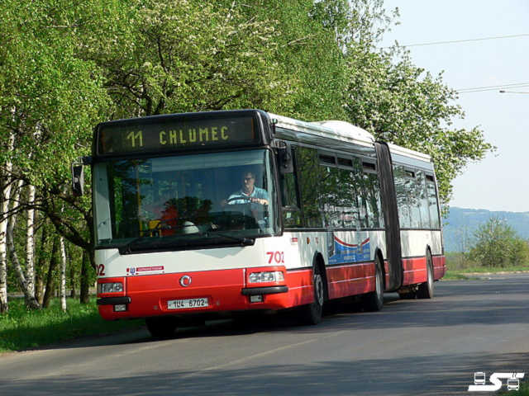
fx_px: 1926
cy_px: 198
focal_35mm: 126
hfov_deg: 15.6
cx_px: 264
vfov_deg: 11.8
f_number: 4
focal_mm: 16.5
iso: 80
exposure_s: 1/320
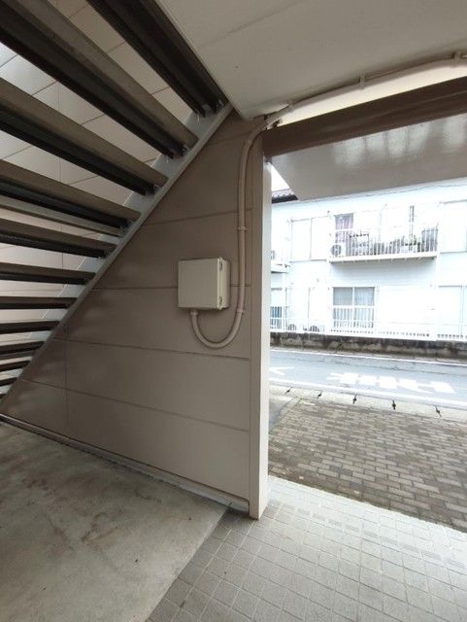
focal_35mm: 16
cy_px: 311
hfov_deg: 78.2
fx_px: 287
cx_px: 234
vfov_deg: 94.5
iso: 51
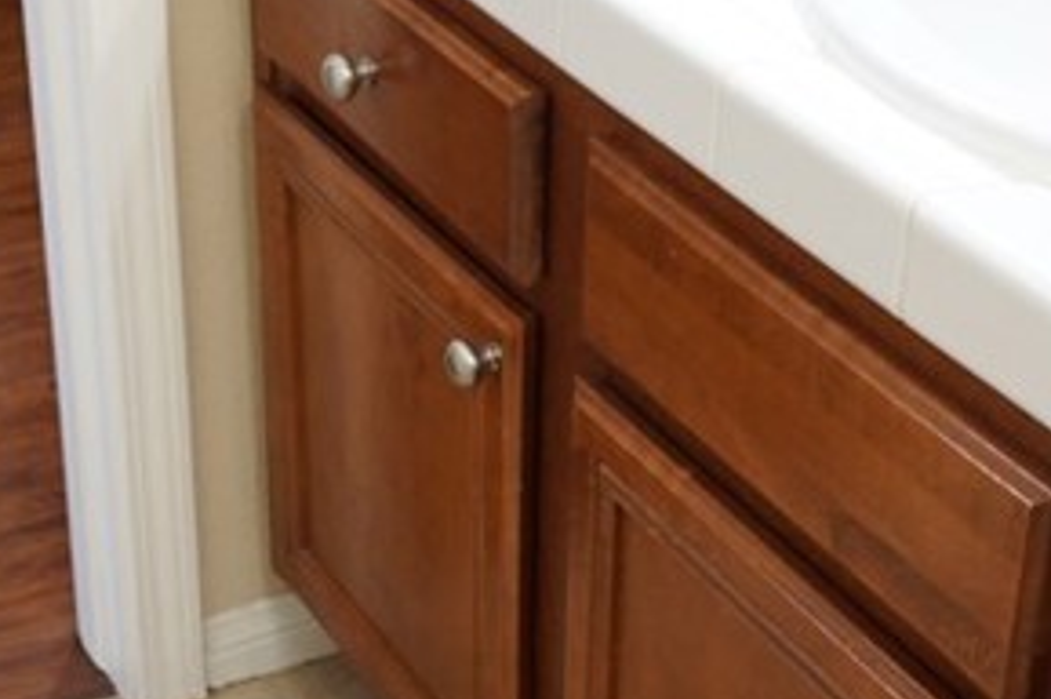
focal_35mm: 85
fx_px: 2479
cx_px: 298
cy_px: 390
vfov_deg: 16.0
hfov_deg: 23.8
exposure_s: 1/60
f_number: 3.5
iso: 640
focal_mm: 16
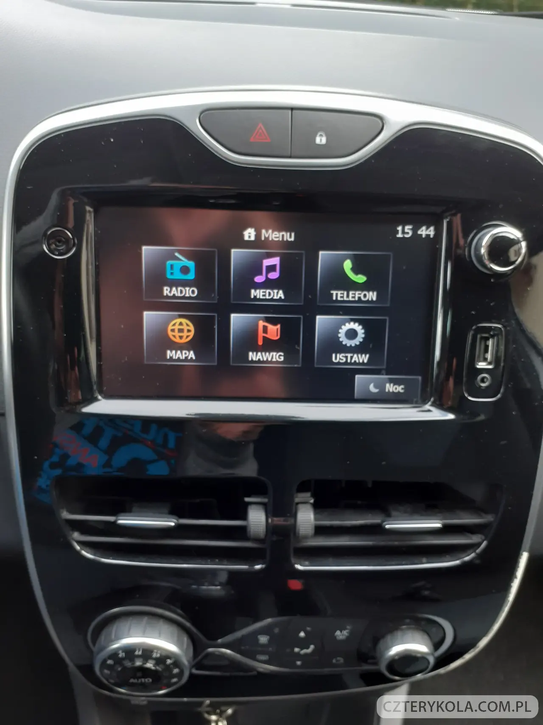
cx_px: 272
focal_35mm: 27
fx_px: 565
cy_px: 362
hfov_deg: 51.3
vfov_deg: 65.3
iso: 50
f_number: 1.9
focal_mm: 3.6
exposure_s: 1/50
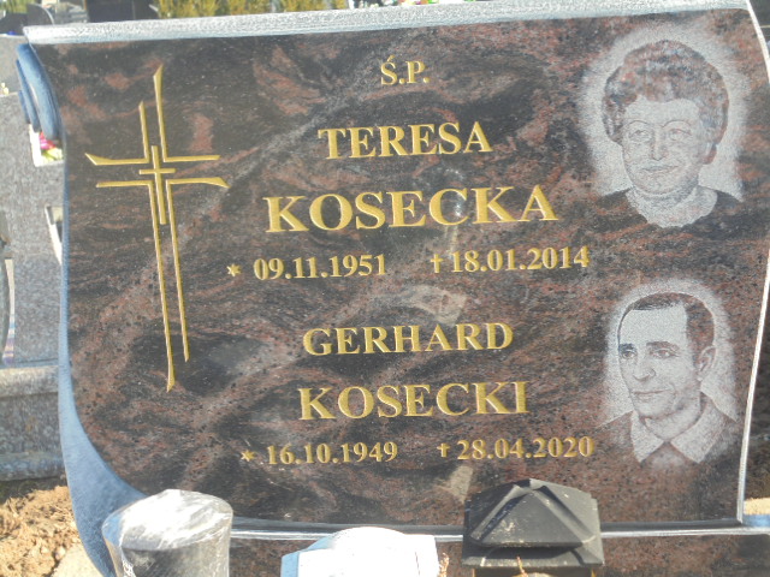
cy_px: 288
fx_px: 1424
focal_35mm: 64
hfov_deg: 30.3
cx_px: 385
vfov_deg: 22.9
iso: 100
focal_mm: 11.5
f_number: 5.6
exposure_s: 1/100
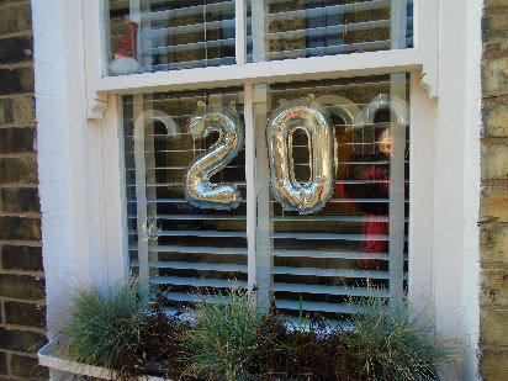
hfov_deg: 67.3
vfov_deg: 53.1
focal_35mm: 26
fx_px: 382
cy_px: 190
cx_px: 254
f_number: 3.2
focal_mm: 4.6
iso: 100
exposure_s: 1/160
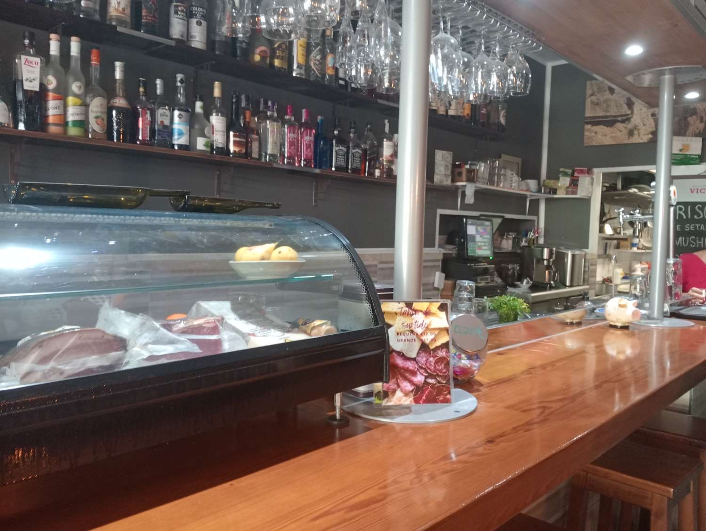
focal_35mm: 28
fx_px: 572
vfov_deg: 49.8
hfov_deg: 63.4
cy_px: 266
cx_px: 353
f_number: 1.8
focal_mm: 3.98
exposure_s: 1/33.3
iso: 817
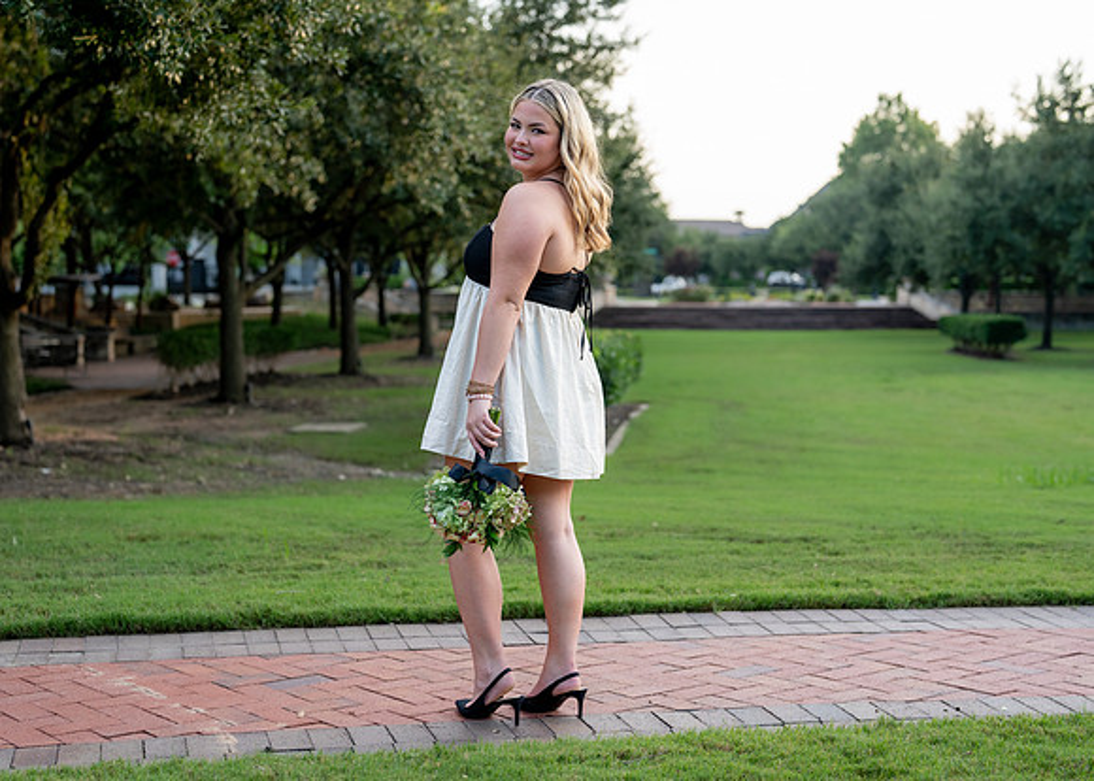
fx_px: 1781
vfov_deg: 24.7
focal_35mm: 57
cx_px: 535
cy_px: 354
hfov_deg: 34.1
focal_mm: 50
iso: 250
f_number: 2.5
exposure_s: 1/500
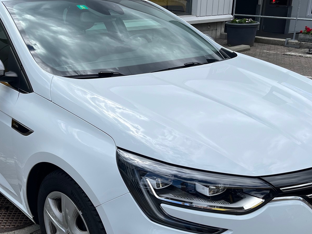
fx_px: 397
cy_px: 160
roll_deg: -0.2
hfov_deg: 42.9
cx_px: 136
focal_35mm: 44
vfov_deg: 32.5
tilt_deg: -24.8
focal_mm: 5.1
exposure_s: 1/3623
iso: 50
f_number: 1.6
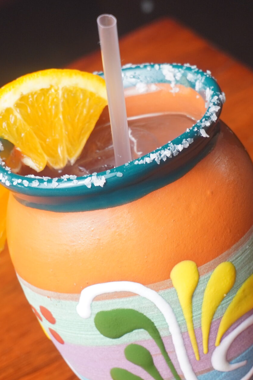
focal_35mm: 152
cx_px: 134
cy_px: 171
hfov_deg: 9.0
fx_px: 1602
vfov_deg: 13.5
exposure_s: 1/10
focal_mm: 50
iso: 320
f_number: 5.6
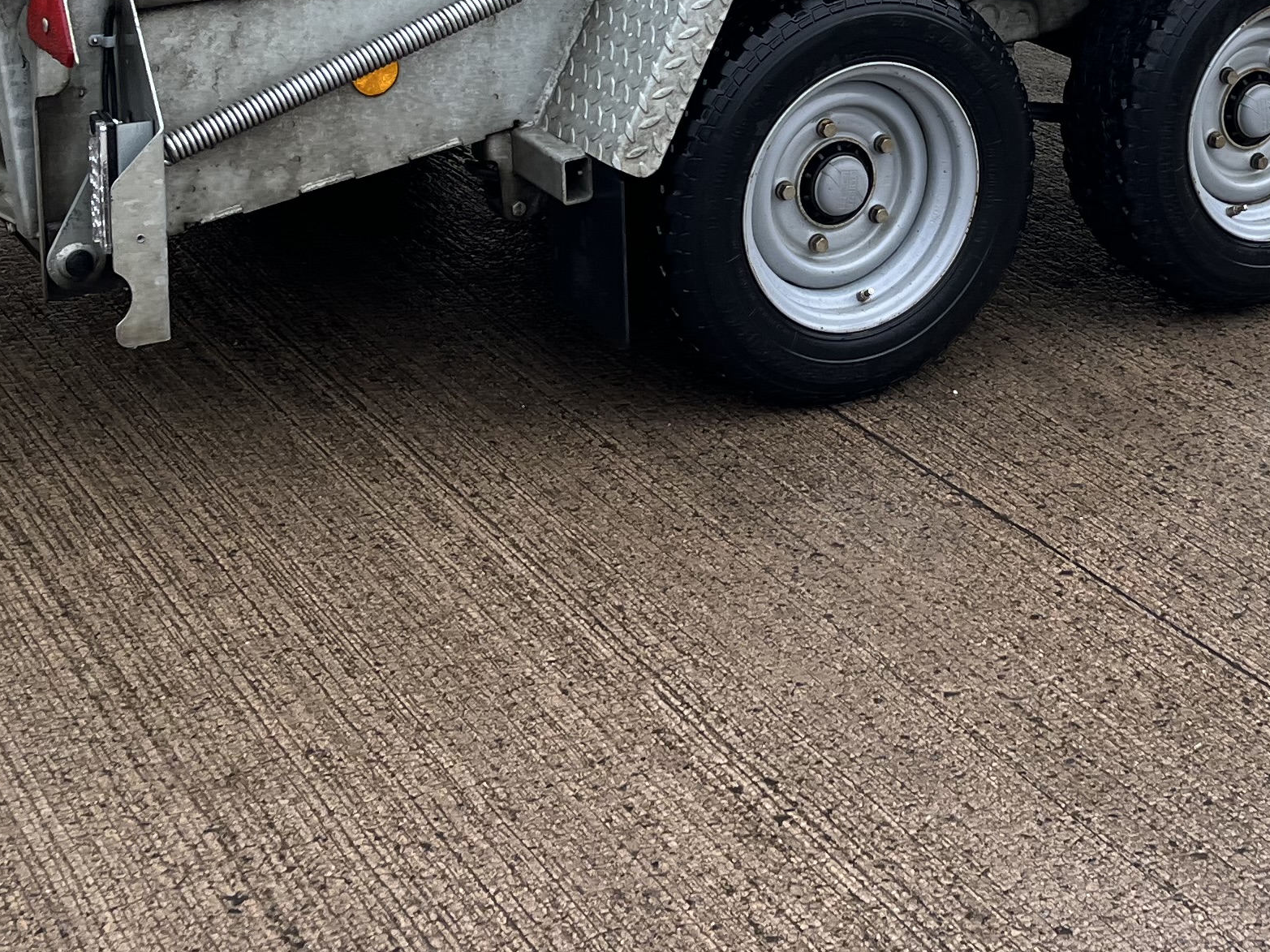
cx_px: 852
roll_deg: -3.5
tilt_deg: -8.3
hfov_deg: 28.8
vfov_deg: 20.9
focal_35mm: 67
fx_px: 2458
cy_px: -96
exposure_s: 1/349
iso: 50
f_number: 1.6
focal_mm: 5.1
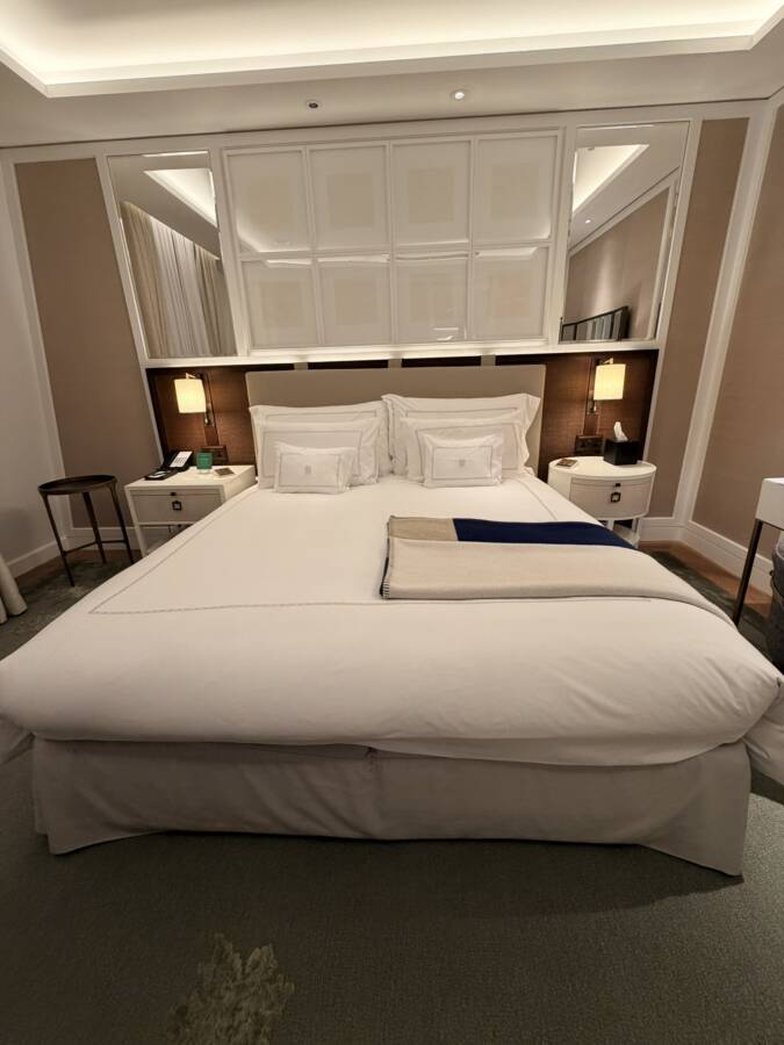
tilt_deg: -18.8
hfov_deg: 85.7
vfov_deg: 102.1
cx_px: 392
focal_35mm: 14
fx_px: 423
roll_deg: +1.9
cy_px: 522
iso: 160
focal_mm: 2.22
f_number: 2.2
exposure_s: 1/67
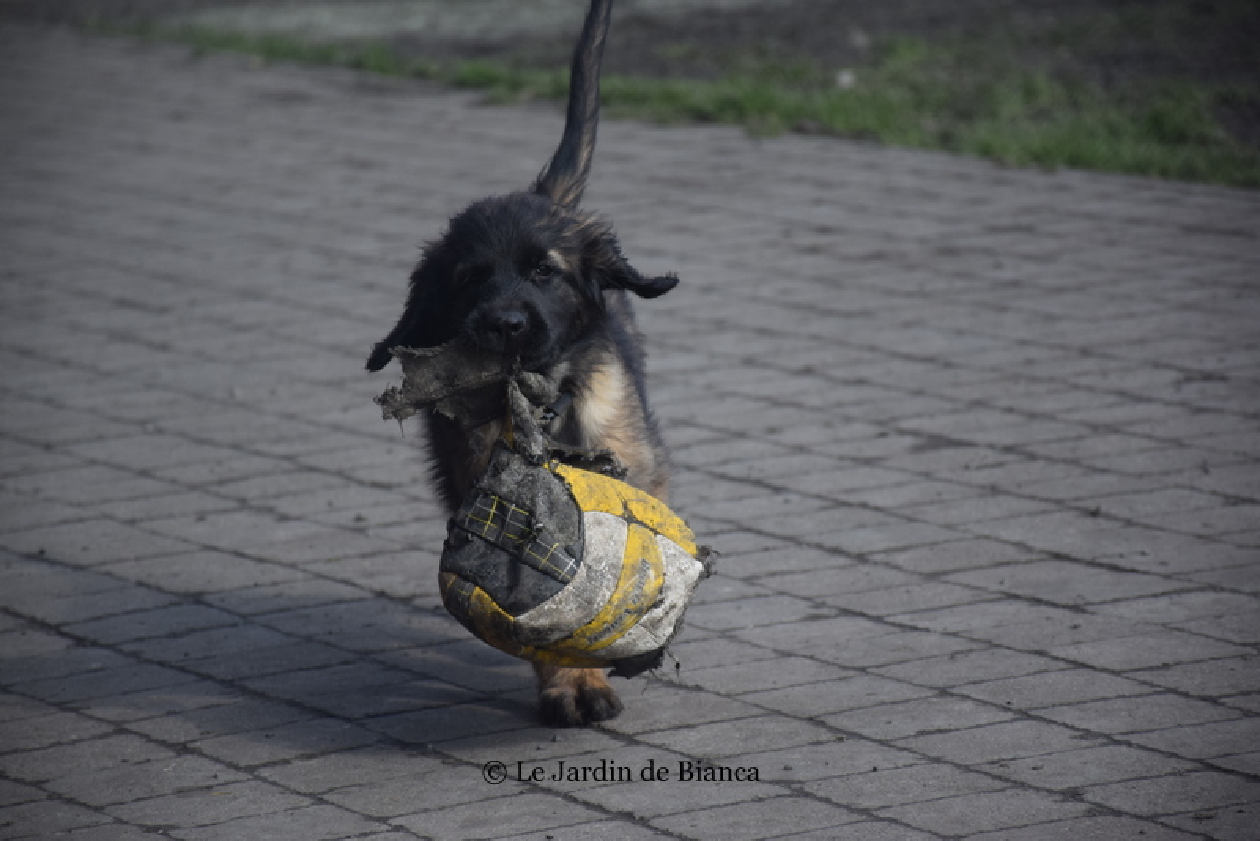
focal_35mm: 210
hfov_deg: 9.8
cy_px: 420
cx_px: 630
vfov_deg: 6.5
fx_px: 7352
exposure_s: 1/1000
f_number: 5.6
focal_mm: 140
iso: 500
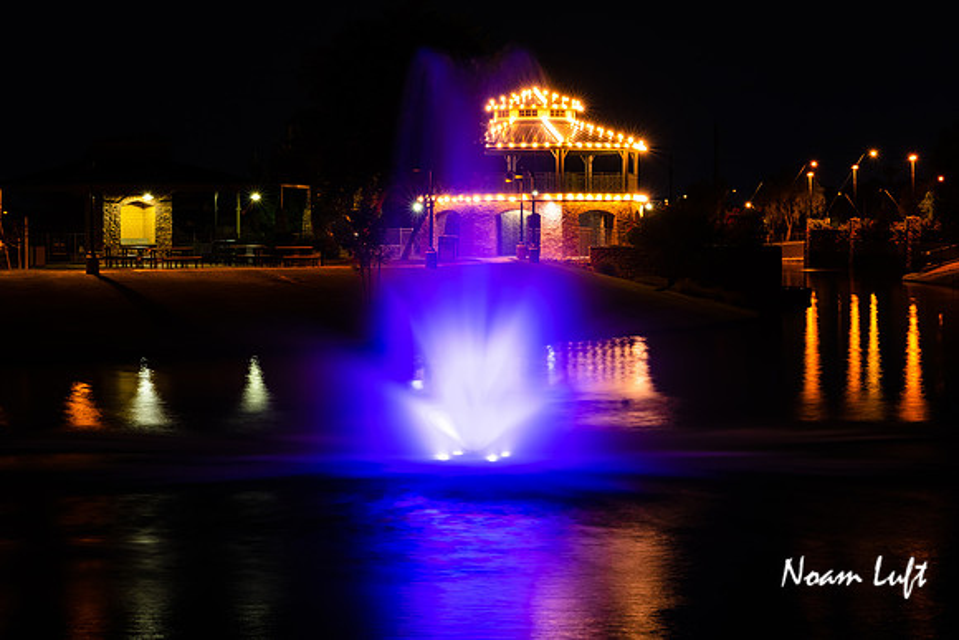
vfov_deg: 13.3
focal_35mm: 103
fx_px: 2738
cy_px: 265
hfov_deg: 19.9
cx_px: 412
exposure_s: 10
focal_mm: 65
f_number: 11
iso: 100
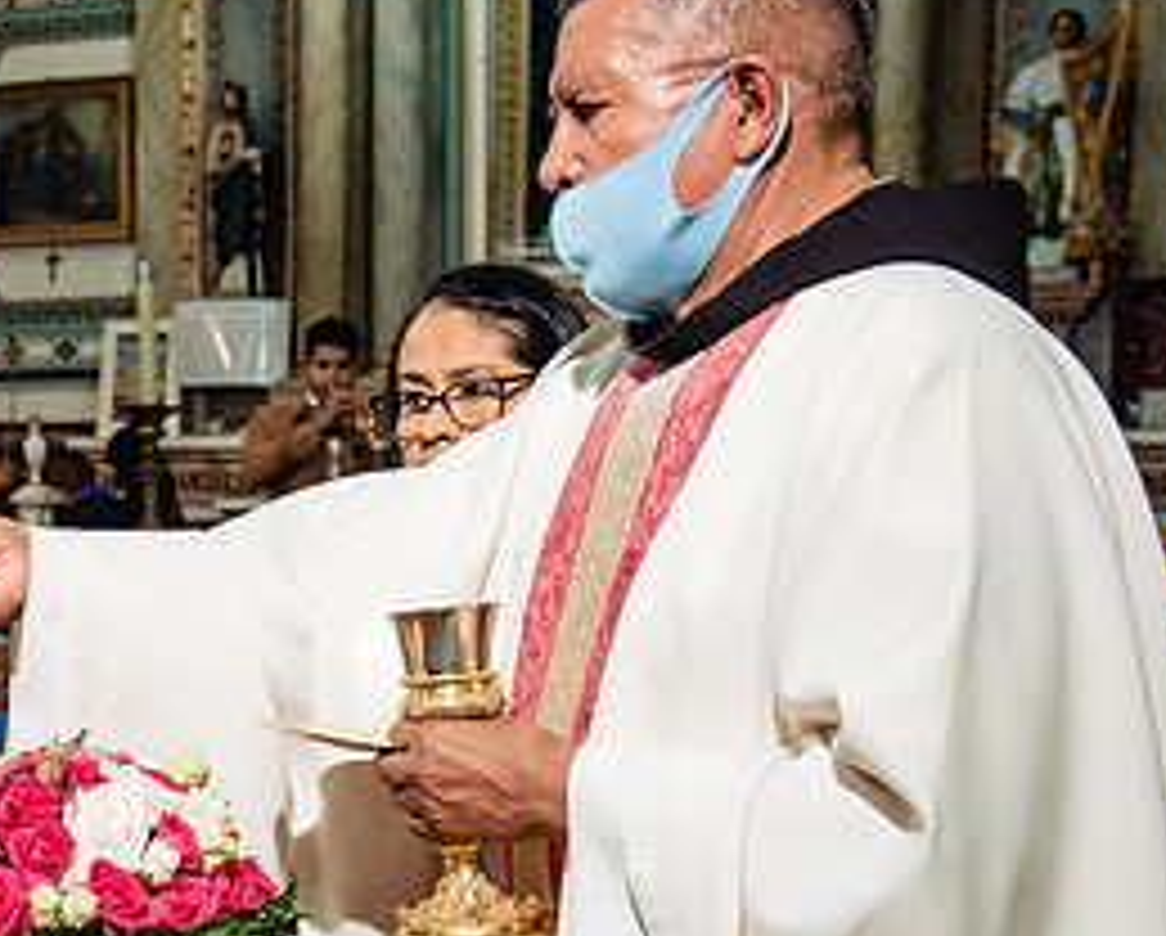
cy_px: 664
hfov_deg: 25.8
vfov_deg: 21.5
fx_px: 2454
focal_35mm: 71
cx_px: 90
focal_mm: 32
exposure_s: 1/100
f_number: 5
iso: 2000
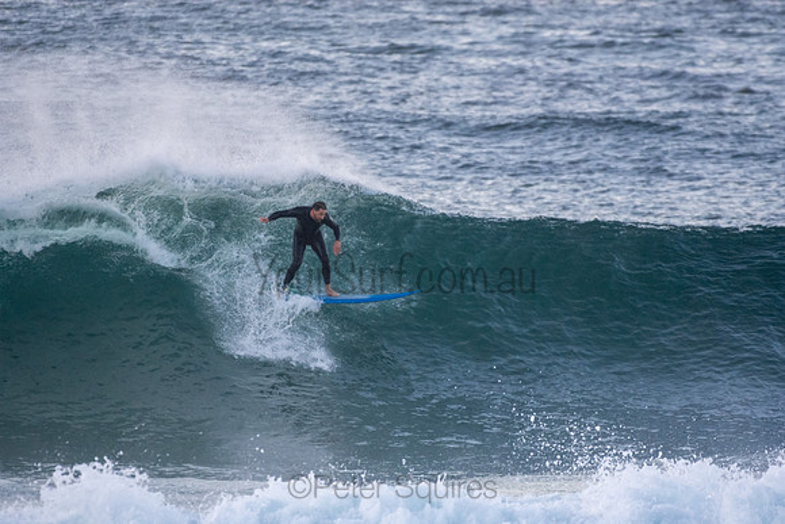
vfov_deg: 1.8
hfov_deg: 2.7
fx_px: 16357
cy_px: 262
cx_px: 392
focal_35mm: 750
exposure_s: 1/1250
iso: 2000
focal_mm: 500
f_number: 5.6
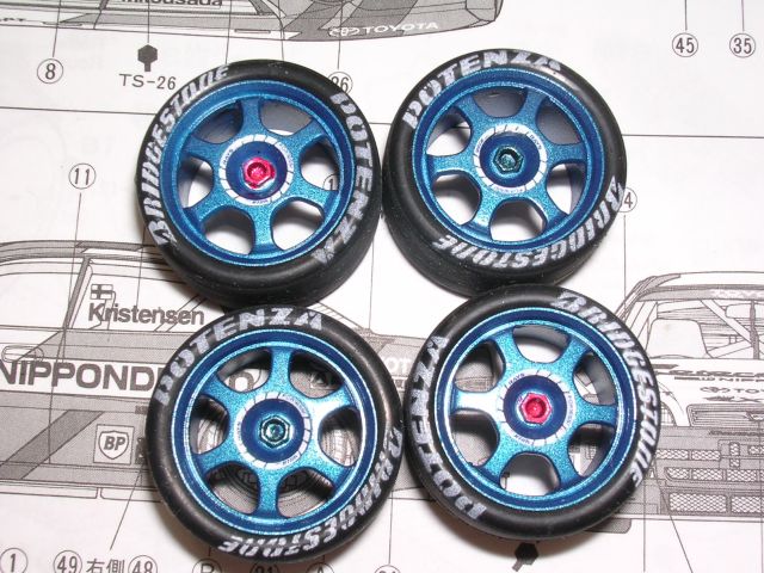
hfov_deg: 38.9
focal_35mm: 49
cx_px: 382
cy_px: 286
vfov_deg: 29.7
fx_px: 1081
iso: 100
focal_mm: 7.5
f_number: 6.2
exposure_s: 1/60.1
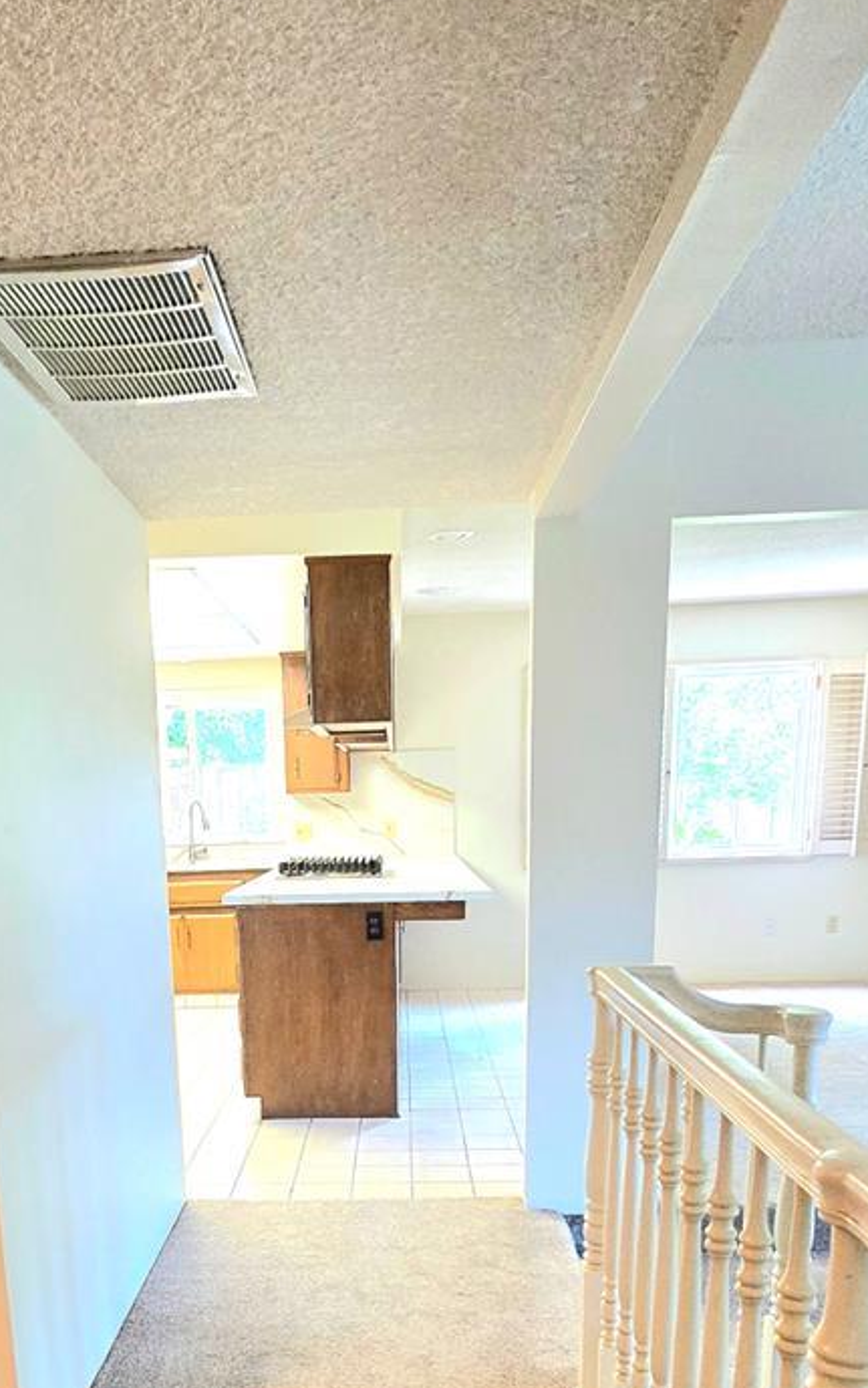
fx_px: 1135
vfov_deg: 57.8
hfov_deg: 41.5
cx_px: 315
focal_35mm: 30
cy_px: 1124
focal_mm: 2.2
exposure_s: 1/60.2
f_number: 2.2
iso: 320
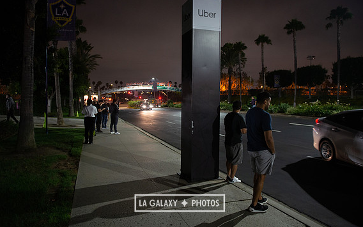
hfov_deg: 72.5
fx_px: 247
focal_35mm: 25
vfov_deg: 49.3
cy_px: 107
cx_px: 180
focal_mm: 24
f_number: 2.8
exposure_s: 1/30
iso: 2000
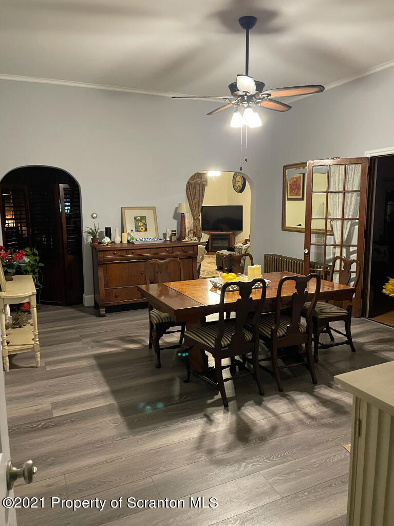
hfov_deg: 53.0
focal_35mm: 26
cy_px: 263
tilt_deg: -8.0
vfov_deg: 67.3
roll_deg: +0.4
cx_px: 197
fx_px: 395
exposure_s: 1/40
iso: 640
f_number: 1.6
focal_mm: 4.2
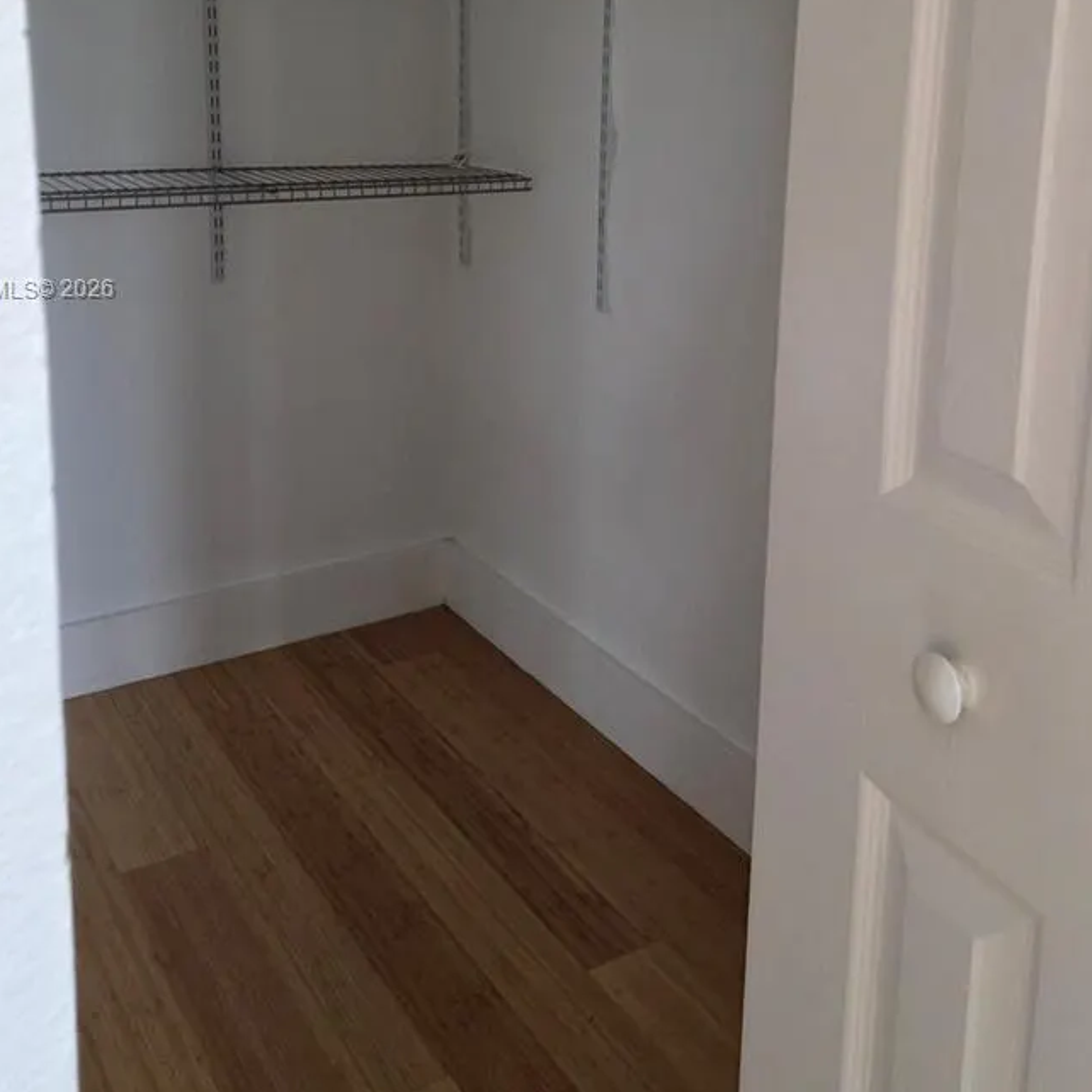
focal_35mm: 38
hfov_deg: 43.9
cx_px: 565
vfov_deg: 42.7
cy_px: 291
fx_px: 1356
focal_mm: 6.25
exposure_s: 1/120
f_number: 1.7
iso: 400
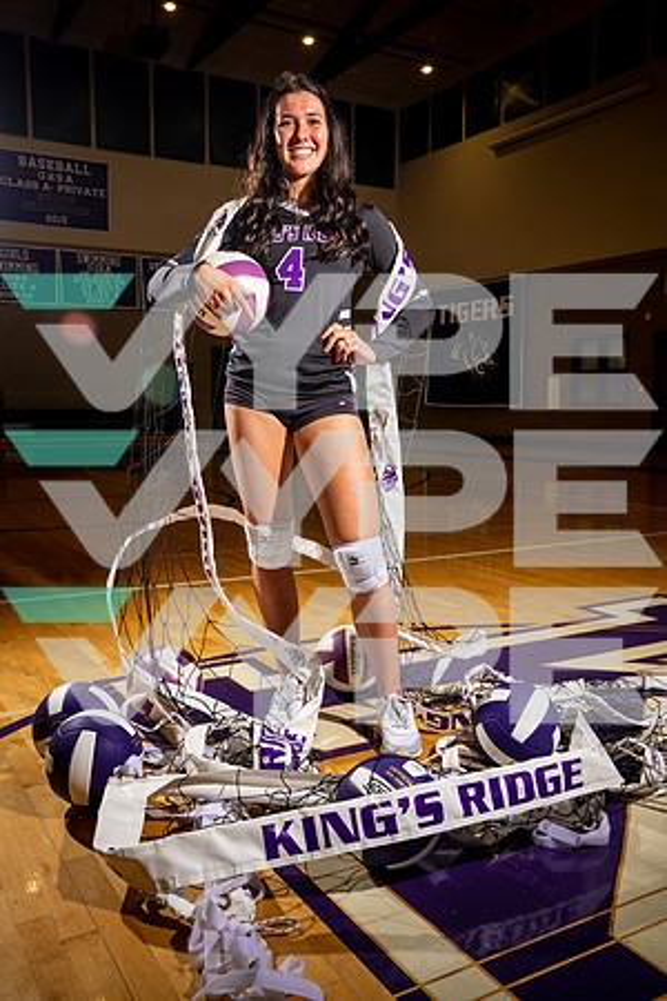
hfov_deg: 42.3
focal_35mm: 31
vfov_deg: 60.3
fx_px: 861
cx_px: 334
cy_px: 500
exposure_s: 1/125
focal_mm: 31
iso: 200
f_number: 8
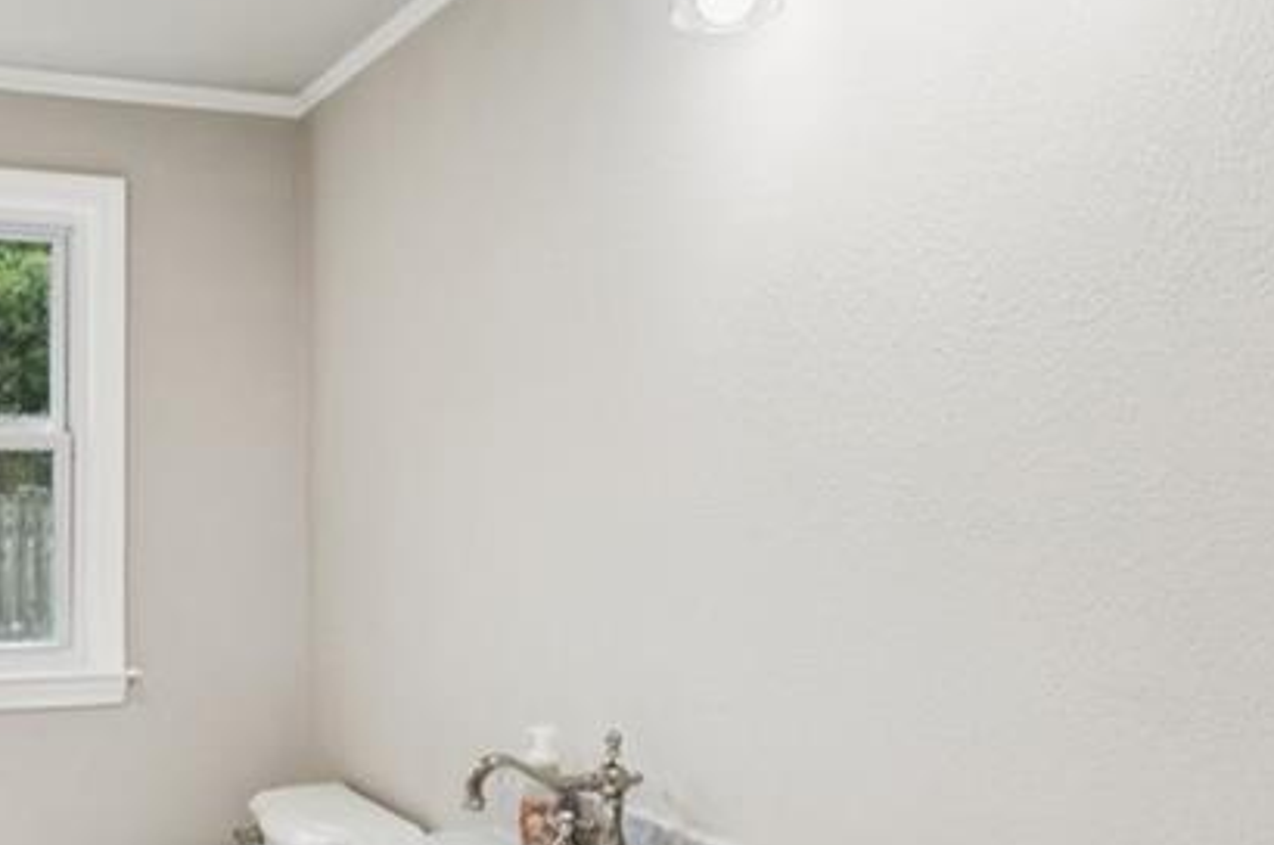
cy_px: 511
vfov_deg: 37.6
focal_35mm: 35
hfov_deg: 51.0
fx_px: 1237
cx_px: 245
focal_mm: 14
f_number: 8
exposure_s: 1/60
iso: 320
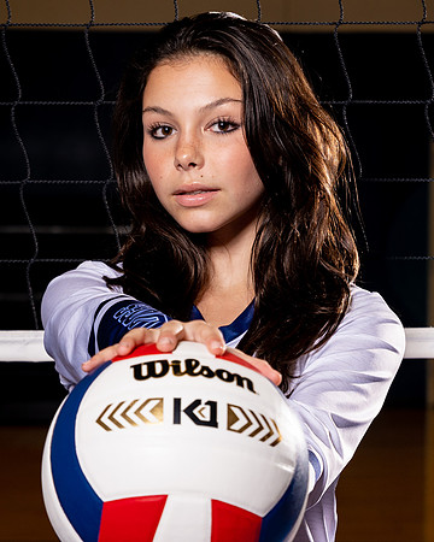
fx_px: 2311
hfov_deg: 10.7
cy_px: 339
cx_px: 201
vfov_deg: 13.4
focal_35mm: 144
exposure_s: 1/125
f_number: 5.6
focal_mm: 68
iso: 250
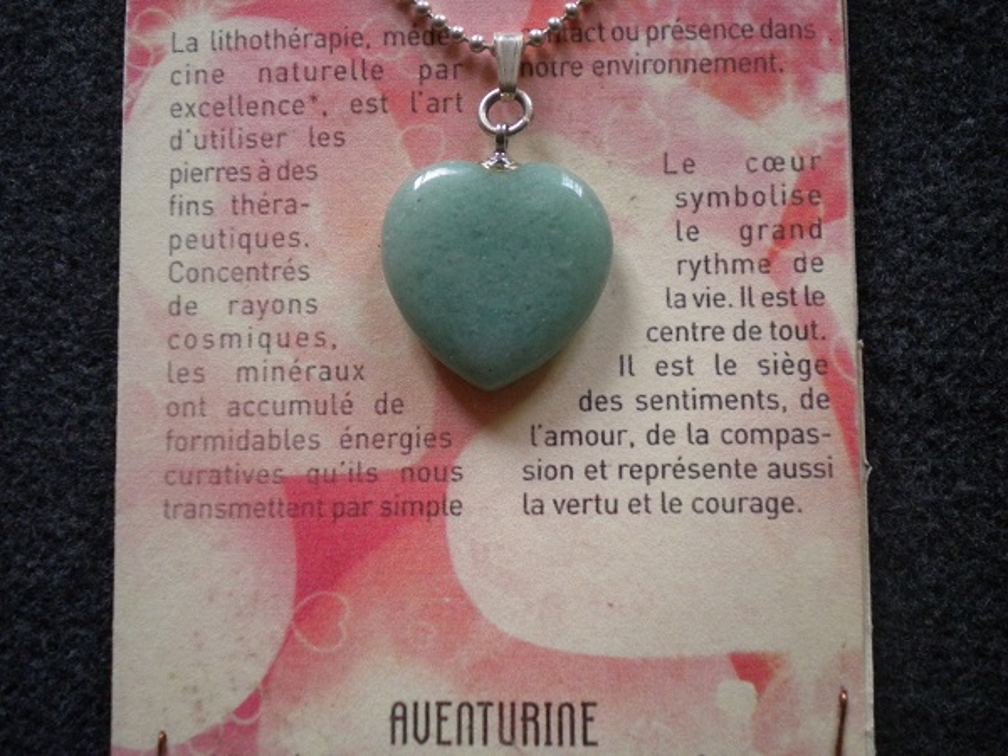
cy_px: 378
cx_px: 504
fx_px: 1194
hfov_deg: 45.8
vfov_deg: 35.1
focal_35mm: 41
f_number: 3.5
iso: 355
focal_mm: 7.4
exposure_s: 1/60
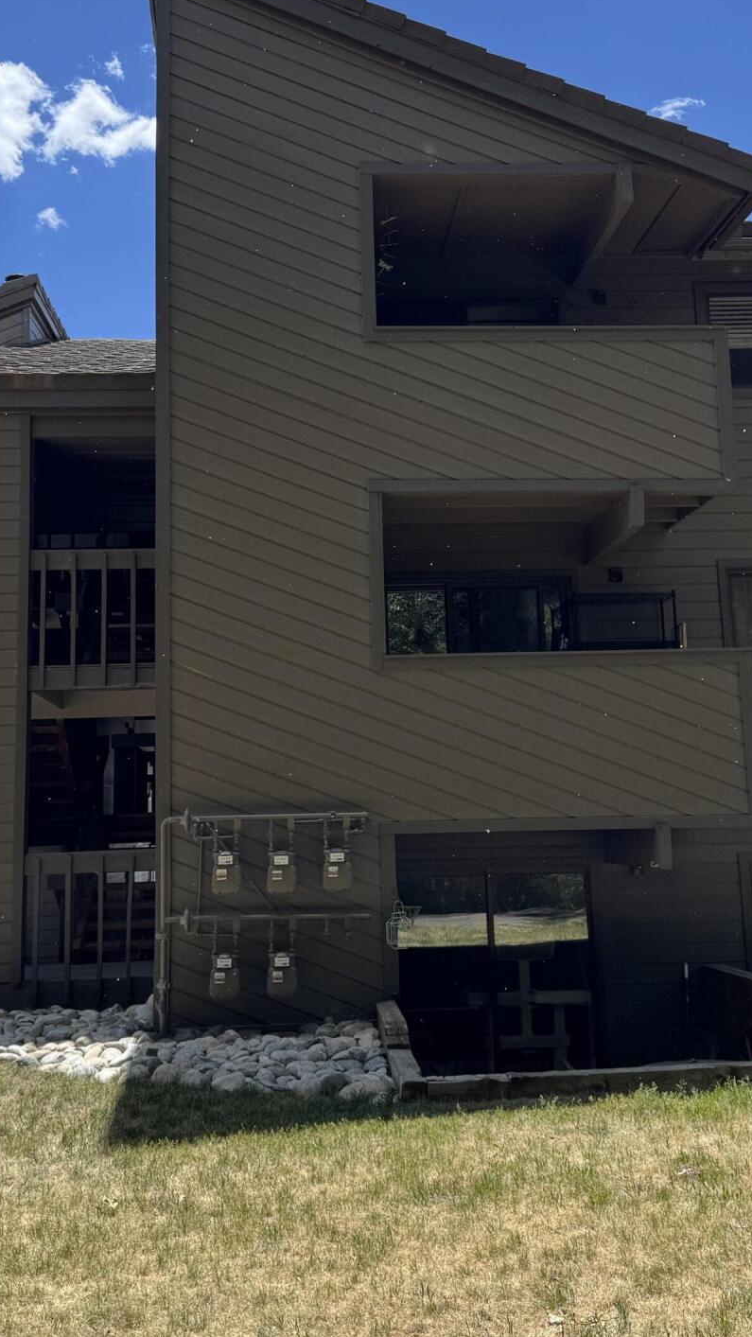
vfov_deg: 53.9
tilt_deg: +10.5
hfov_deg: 32.0
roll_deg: +1.1
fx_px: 1311
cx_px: 352
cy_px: 591
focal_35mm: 37
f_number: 1.78
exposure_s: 1/2252
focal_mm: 6.76
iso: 80
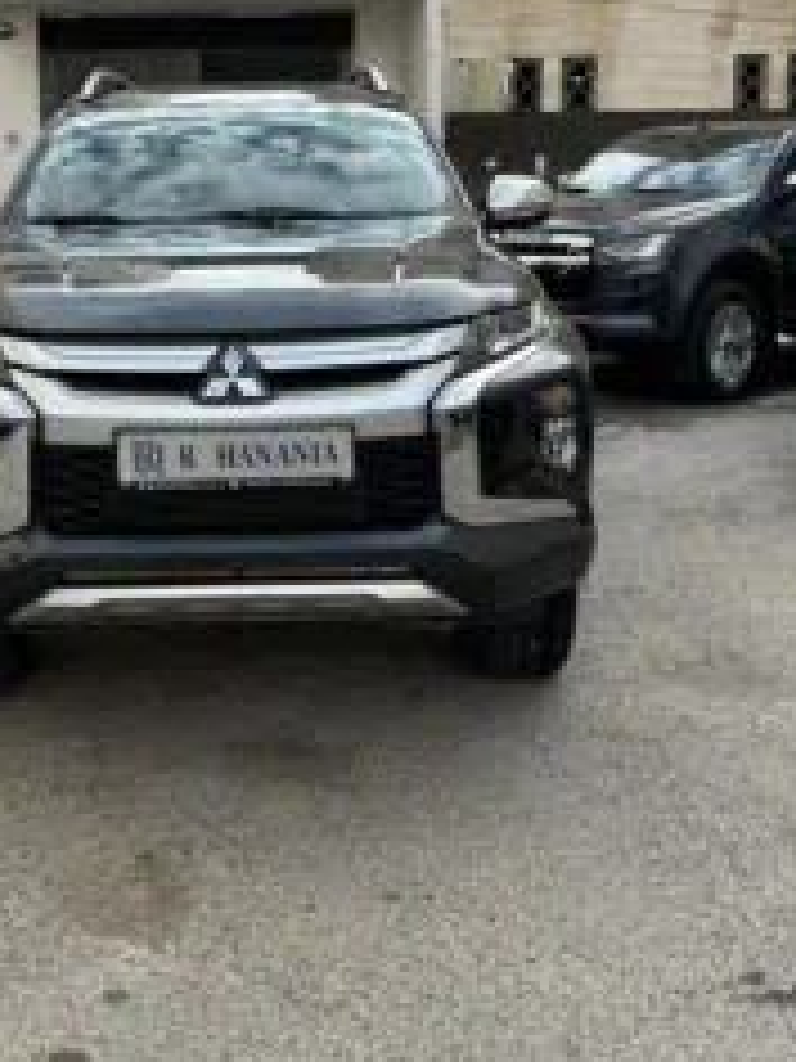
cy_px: 274
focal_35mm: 44
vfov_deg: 41.8
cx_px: 234
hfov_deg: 32.5
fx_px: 1349
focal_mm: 5.7
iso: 50
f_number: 1.5
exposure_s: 1/2083
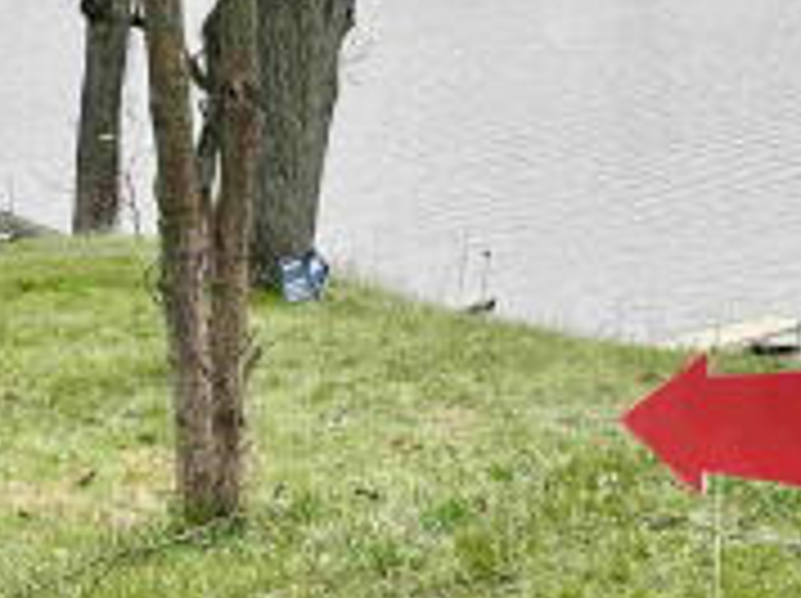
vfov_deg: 15.9
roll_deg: +4.2
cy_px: 670
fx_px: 2080
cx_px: -97
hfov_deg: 20.7
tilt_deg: -21.9
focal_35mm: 90
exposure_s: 1/125
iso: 50
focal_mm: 6.86
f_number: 1.78
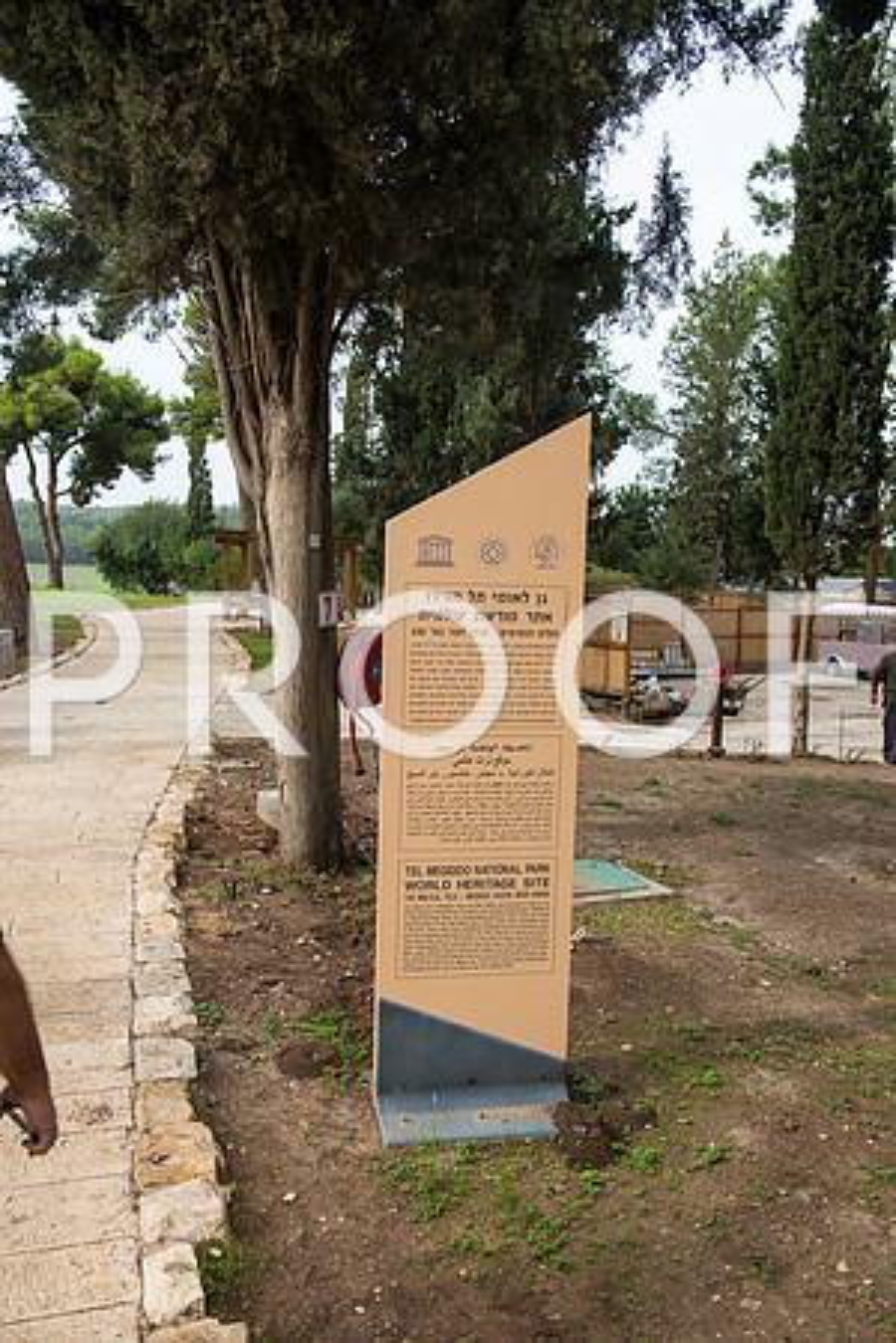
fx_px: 1157
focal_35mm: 31
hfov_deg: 42.3
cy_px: 672
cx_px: 448
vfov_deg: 60.3
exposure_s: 1/500
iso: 100
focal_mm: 31
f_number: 3.5
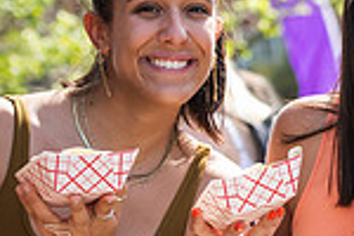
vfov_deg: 4.7
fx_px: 2851
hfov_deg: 7.0
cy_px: 195
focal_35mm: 290
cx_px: 441
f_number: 4.5
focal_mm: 75
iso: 250
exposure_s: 1/320
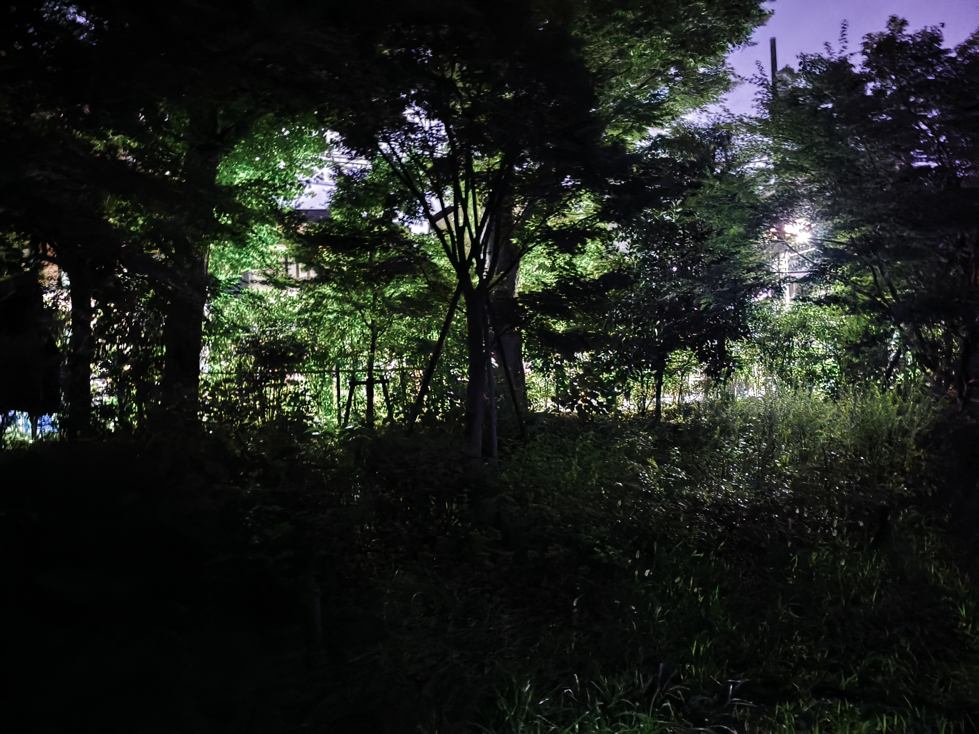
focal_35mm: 23
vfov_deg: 58.9
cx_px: 490
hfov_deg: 73.9
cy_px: 367
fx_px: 650
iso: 12800
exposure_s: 1/3.03
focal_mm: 6.57
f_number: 1.6
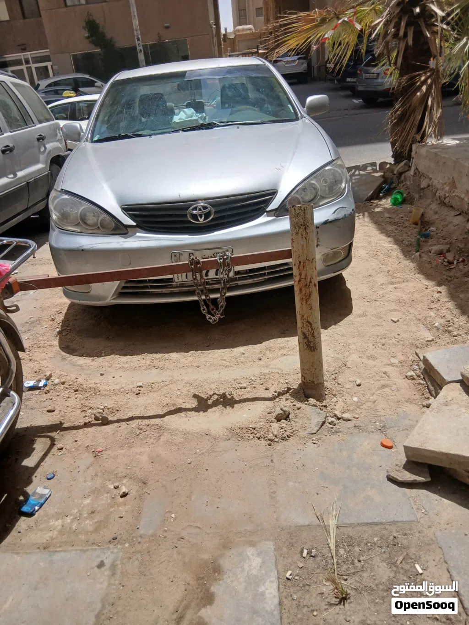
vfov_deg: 67.3
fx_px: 470
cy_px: 312
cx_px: 234
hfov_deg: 53.1
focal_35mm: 26
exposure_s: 1/910
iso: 20
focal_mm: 3.98
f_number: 1.8
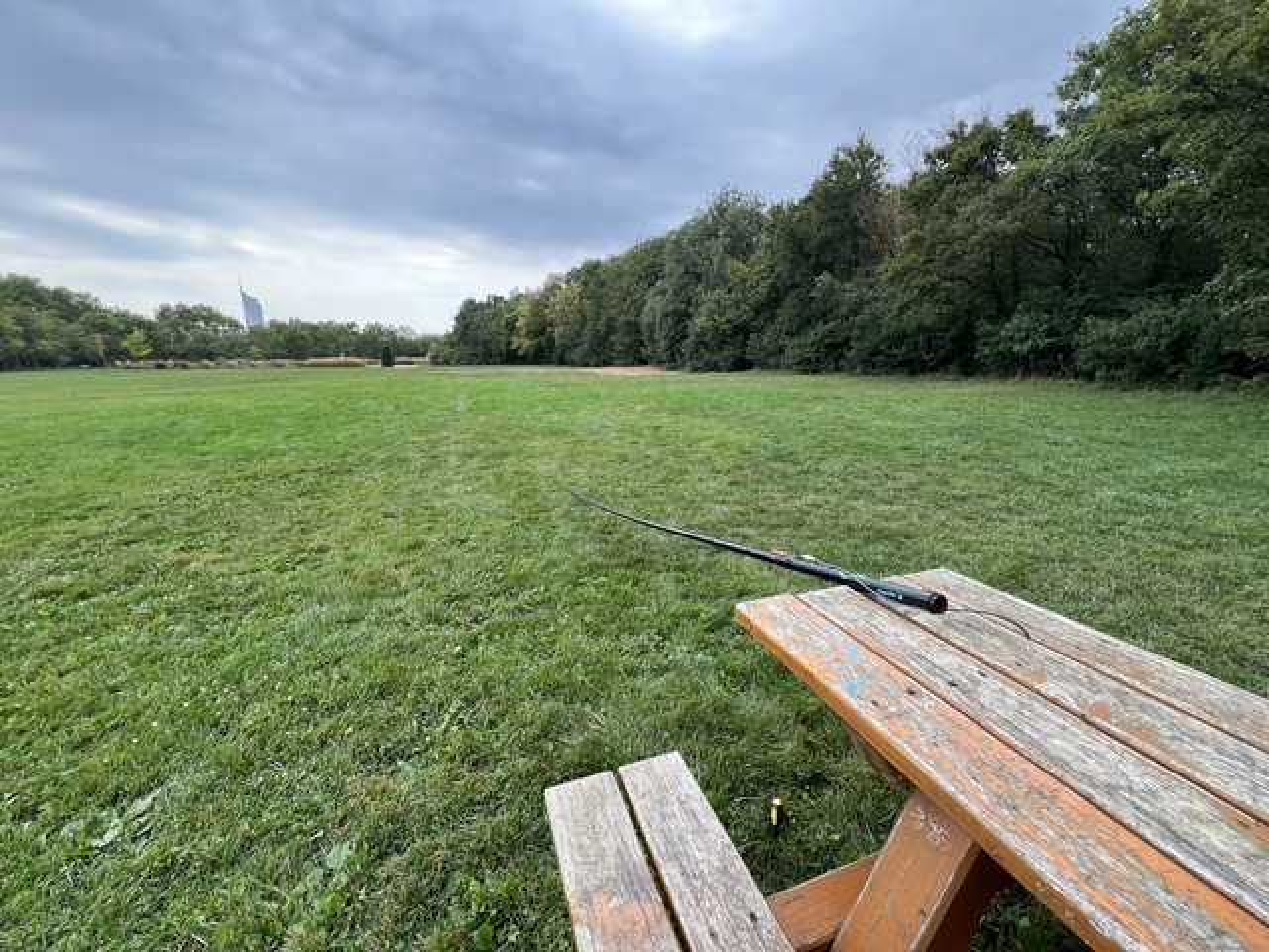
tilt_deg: -11.6
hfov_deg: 106.2
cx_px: 634
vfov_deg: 89.9
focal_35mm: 13
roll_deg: +0.0
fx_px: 477
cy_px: 476
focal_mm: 1.57
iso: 32
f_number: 1.8
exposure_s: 1/145
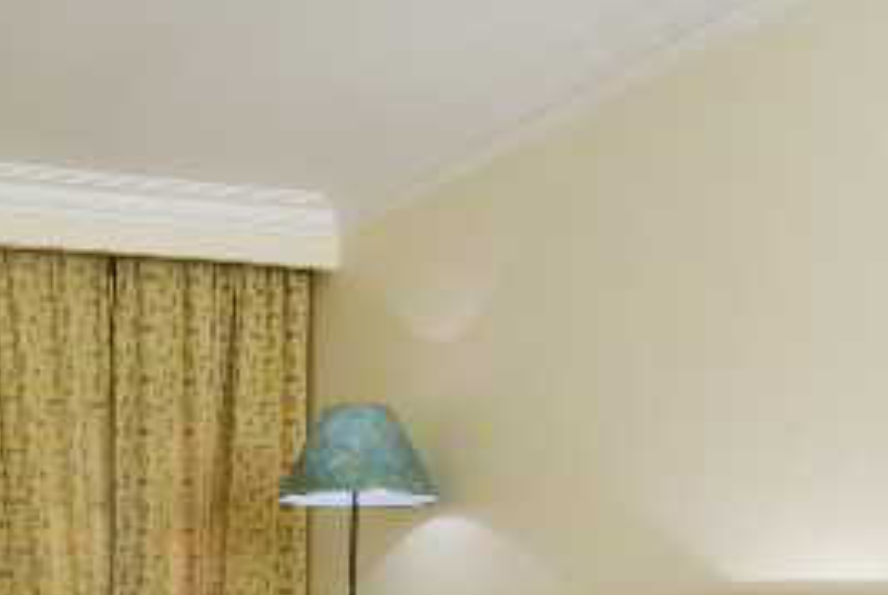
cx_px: 120
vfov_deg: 27.2
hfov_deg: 40.8
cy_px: 675
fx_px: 1112
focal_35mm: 45
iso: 250
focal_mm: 10
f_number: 4.5
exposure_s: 1/10
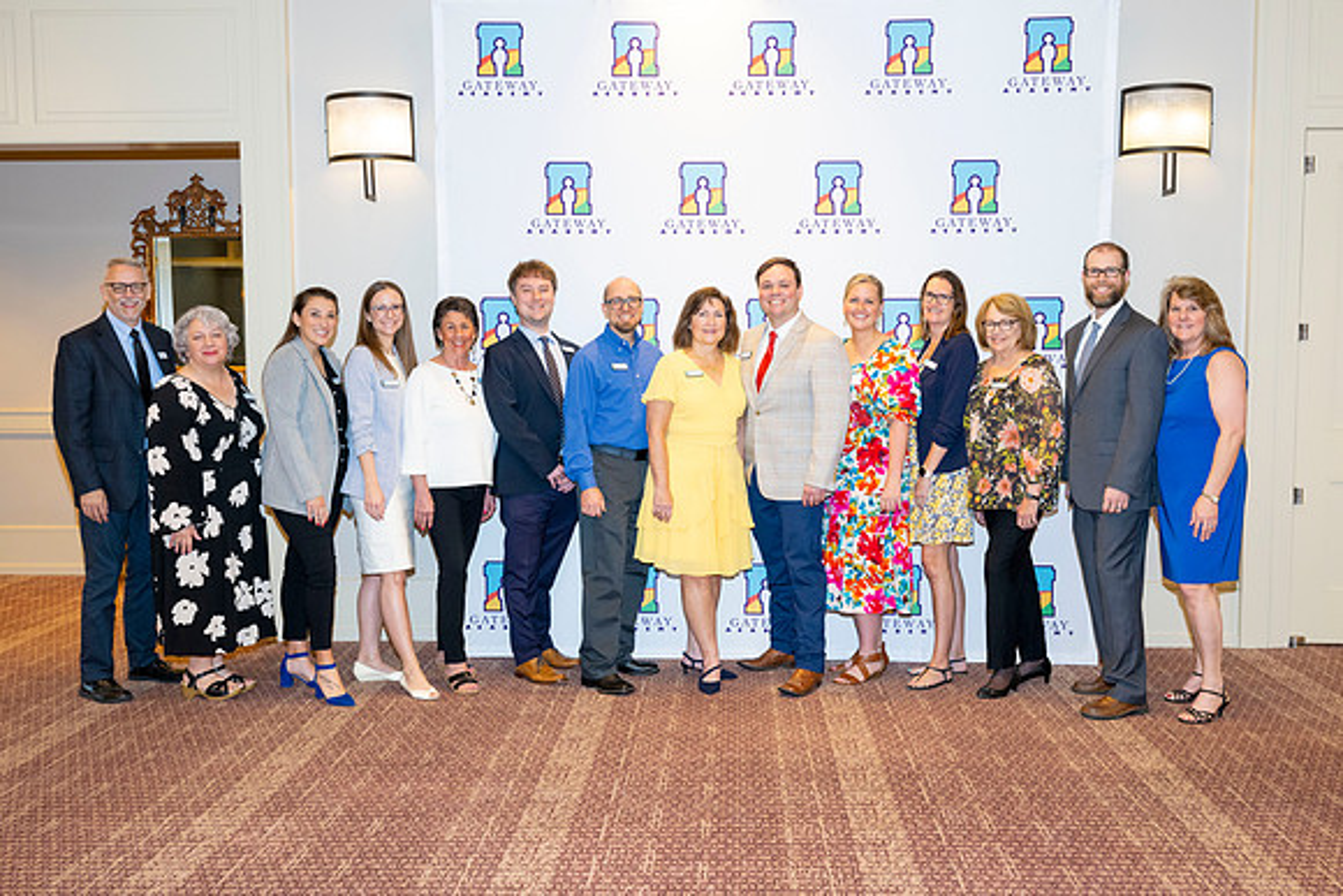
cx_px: 682
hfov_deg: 53.9
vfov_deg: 37.5
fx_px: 1322
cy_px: 458
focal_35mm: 35
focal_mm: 33
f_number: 5.6
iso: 1000
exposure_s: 1/100
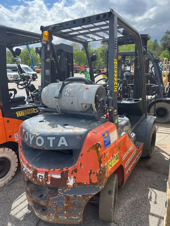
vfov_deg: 67.3
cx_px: 85
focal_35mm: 26
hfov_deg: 53.1
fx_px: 170
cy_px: 113
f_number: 1.6
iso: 50
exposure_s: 1/2358
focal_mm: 5.1
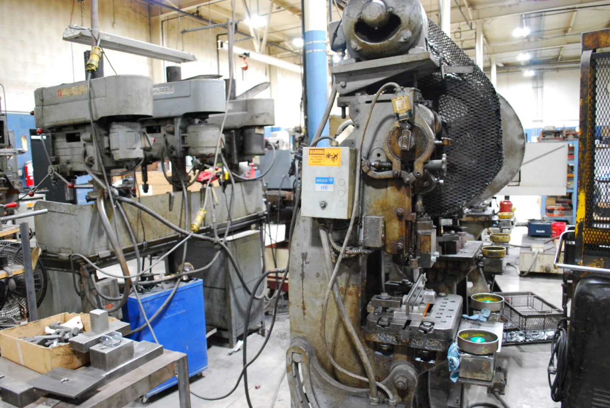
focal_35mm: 27
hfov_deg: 67.3
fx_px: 458
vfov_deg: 48.0
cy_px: 204
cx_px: 305
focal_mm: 18
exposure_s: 1/30
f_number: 3.5
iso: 1400
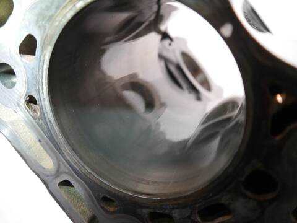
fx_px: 257
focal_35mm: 30
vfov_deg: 46.8
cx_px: 148
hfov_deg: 60.0
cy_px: 112
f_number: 3.5
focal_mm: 15
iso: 3200
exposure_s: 1/125
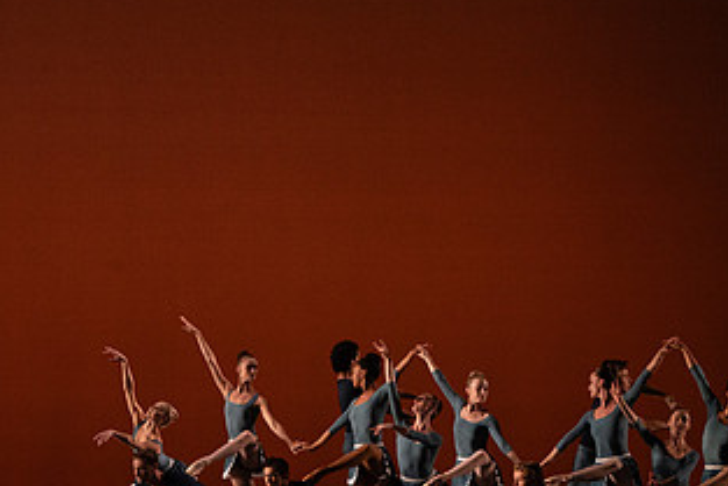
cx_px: 260
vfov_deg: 5.1
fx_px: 5442
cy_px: 248
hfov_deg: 7.7
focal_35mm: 269
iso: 5000
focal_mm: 145
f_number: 9
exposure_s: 1/400
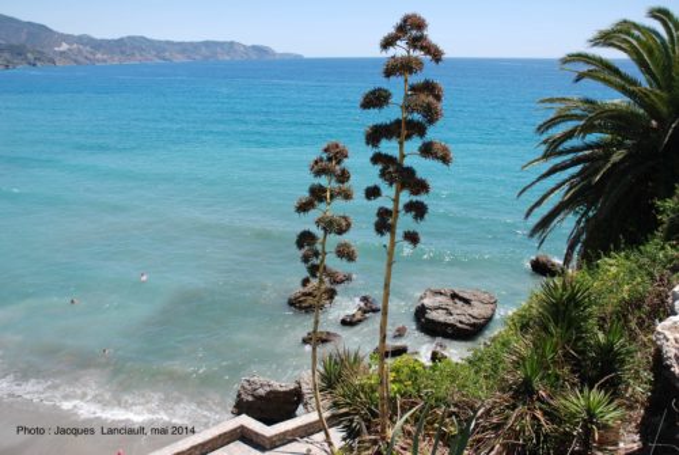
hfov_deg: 67.3
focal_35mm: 27
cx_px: 340
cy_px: 228
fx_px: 510
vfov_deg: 48.1
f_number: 7.1
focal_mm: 18
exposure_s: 1/200
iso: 100
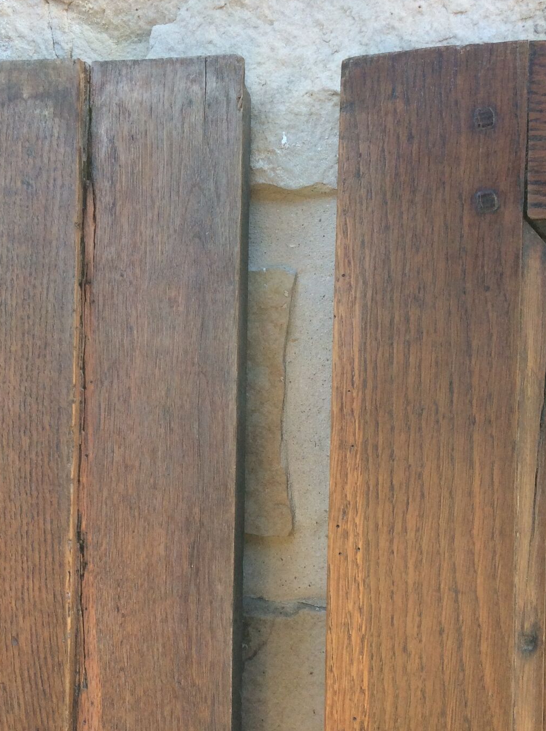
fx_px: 991
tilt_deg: -9.9
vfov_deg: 40.3
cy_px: 435
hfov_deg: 30.6
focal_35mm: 47
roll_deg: +0.7
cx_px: 188
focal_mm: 3.3
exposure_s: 1/100
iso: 32
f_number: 2.4
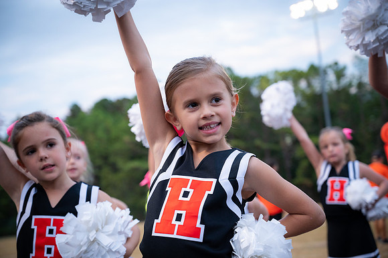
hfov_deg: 32.4
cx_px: 194
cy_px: 129
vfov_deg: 21.9
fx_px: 668
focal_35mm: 62
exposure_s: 1/400
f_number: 4
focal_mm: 62
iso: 1250
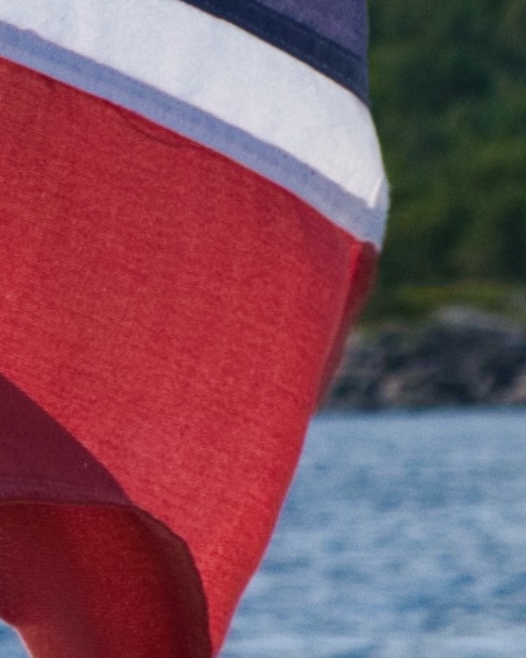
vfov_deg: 4.0
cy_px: -405
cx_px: -1093
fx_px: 9422
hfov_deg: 3.1
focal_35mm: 484
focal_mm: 40.7
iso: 640
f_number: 9
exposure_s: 1/1400
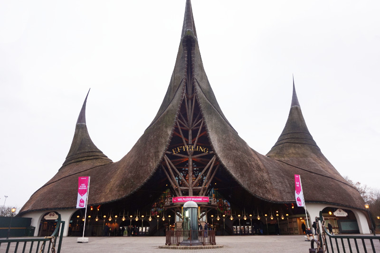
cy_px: 126
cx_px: 190
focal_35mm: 24
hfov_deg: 73.8
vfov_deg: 53.1
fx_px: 253
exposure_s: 1/60
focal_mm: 16
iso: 100
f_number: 5
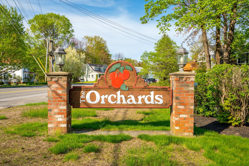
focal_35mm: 35
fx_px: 242
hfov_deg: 54.4
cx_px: 124
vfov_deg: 37.8
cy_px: 83
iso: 64
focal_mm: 35
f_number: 9
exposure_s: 1/80
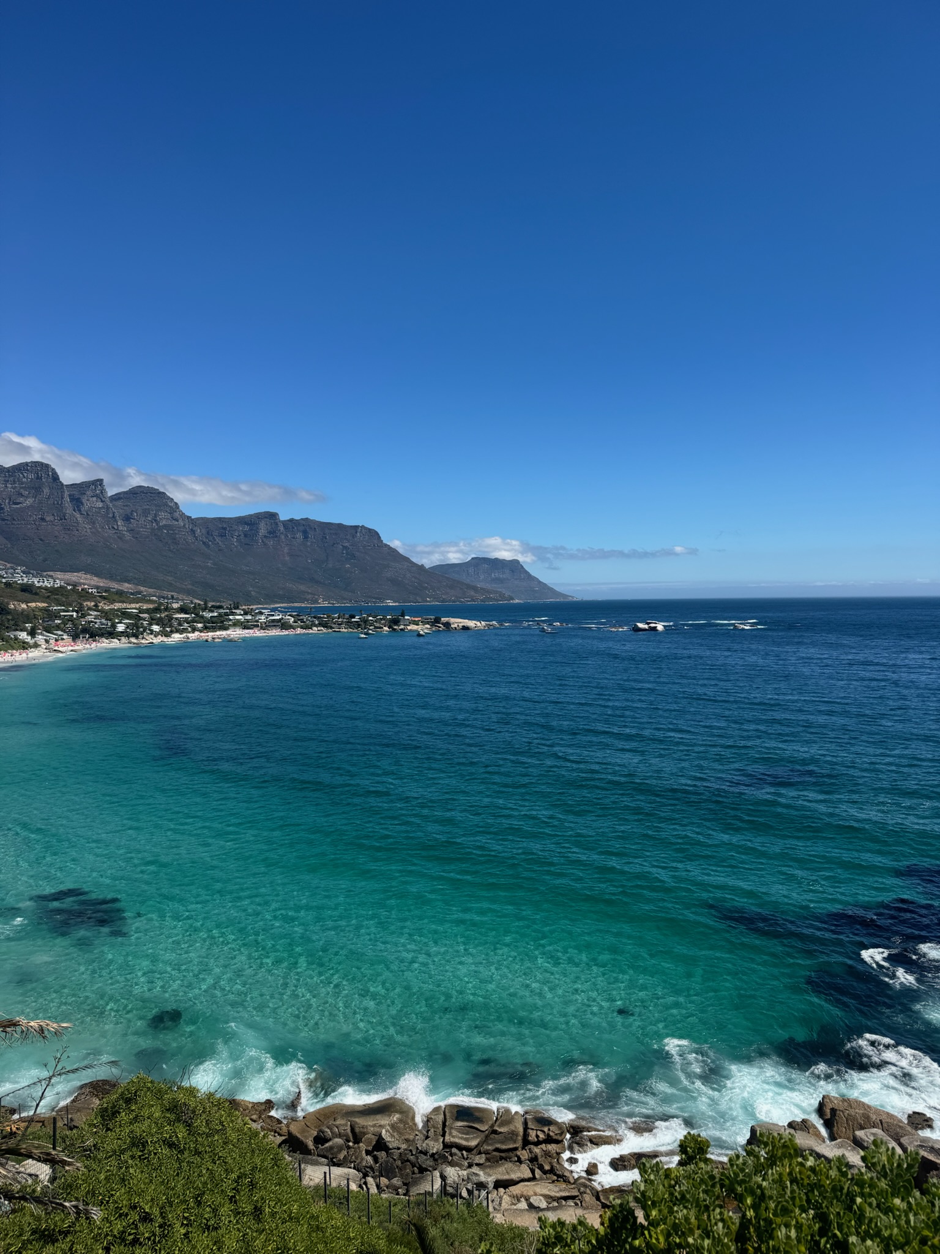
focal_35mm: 24
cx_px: 470
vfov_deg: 71.6
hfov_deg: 56.8
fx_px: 869
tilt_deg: -1.8
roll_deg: +1.1
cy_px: 627
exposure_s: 1/6410
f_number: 1.78
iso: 80
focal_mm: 6.76
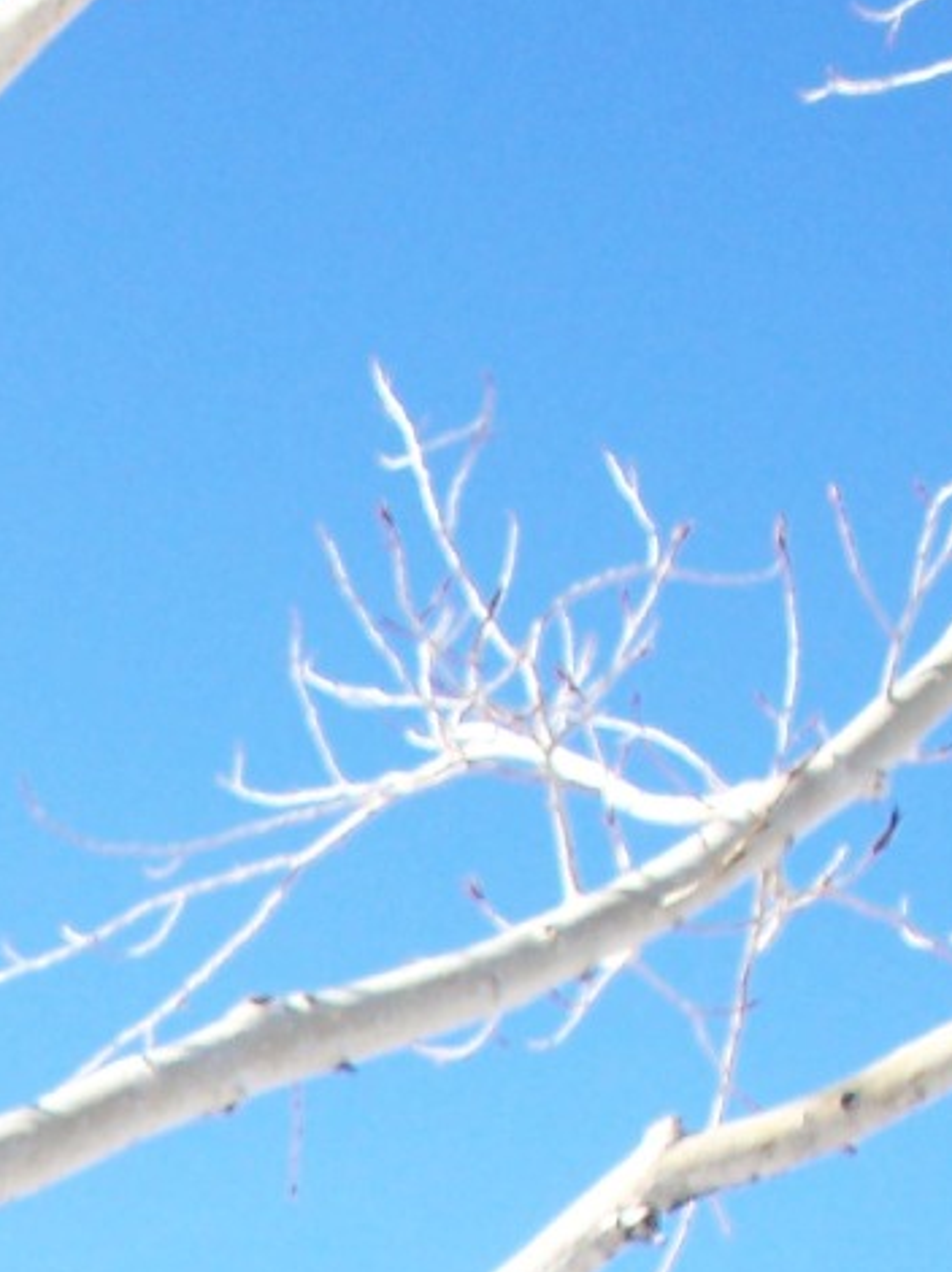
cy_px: 2934
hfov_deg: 7.6
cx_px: -1206
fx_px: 6753
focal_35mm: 184
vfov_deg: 9.7
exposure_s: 1/400
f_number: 2.8
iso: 64
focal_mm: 7.54
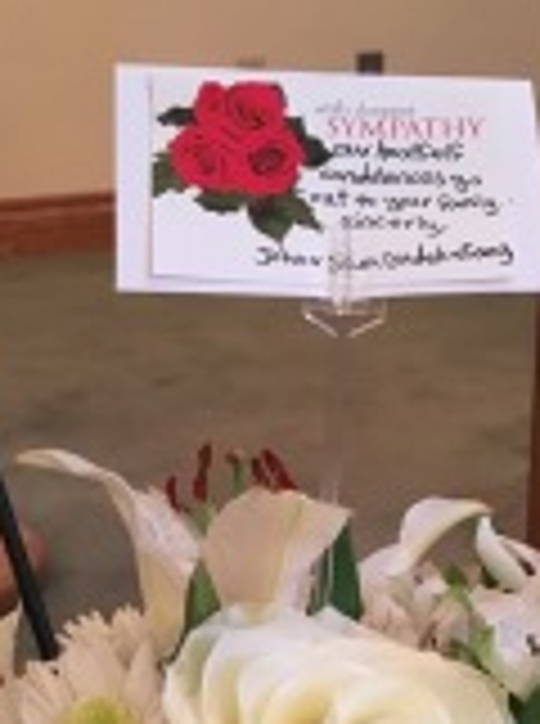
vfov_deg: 27.7
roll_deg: +4.8
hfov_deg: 22.2
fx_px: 1378
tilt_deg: -26.8
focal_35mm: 66
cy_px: 728
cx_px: 274
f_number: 2.2
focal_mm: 4.15
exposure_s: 1/15
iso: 250
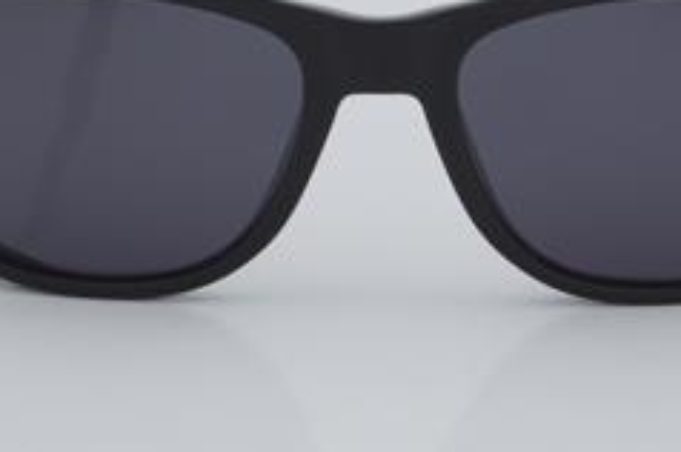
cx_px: 386
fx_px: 2623
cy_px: 92
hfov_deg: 14.8
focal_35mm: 139
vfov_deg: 9.8
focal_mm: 55
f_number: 32
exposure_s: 1/4
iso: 100
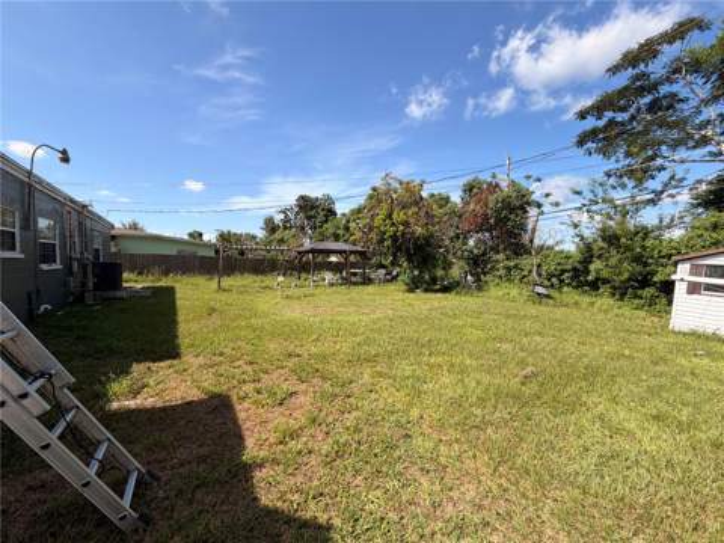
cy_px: 272
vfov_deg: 85.7
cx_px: 362
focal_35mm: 14
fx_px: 293
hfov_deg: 102.1
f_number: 2.2
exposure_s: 1/770
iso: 25
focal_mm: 2.22
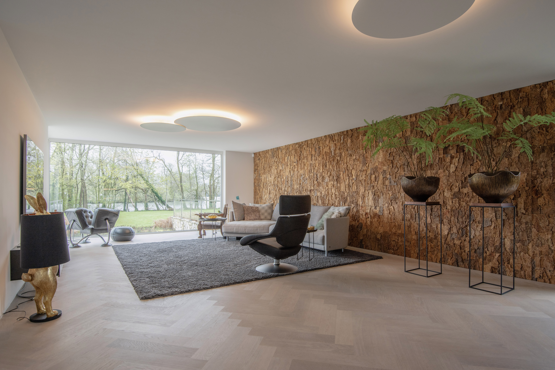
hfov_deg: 86.9
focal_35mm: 19
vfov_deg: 64.6
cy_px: 185
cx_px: 278
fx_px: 293
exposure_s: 1/30
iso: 200
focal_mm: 19
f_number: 7.1
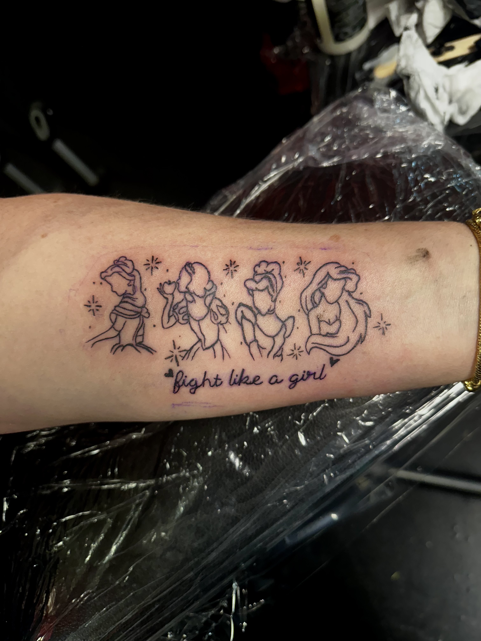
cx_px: 240
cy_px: 320
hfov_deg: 56.8
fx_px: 445
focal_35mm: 24
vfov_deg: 71.6
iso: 500
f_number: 1.78
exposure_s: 1/60
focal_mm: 6.86
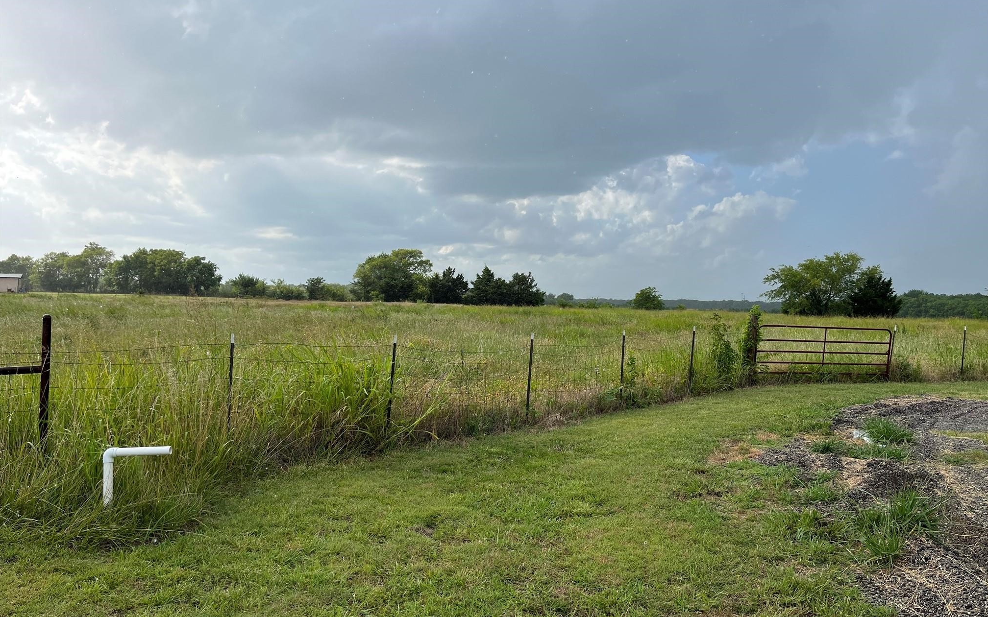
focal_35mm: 28
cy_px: 285
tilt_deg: +1.7
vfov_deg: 44.5
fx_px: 754
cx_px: 501
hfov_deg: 66.5
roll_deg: -1.5
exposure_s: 1/3521
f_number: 1.6
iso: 50
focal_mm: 5.1
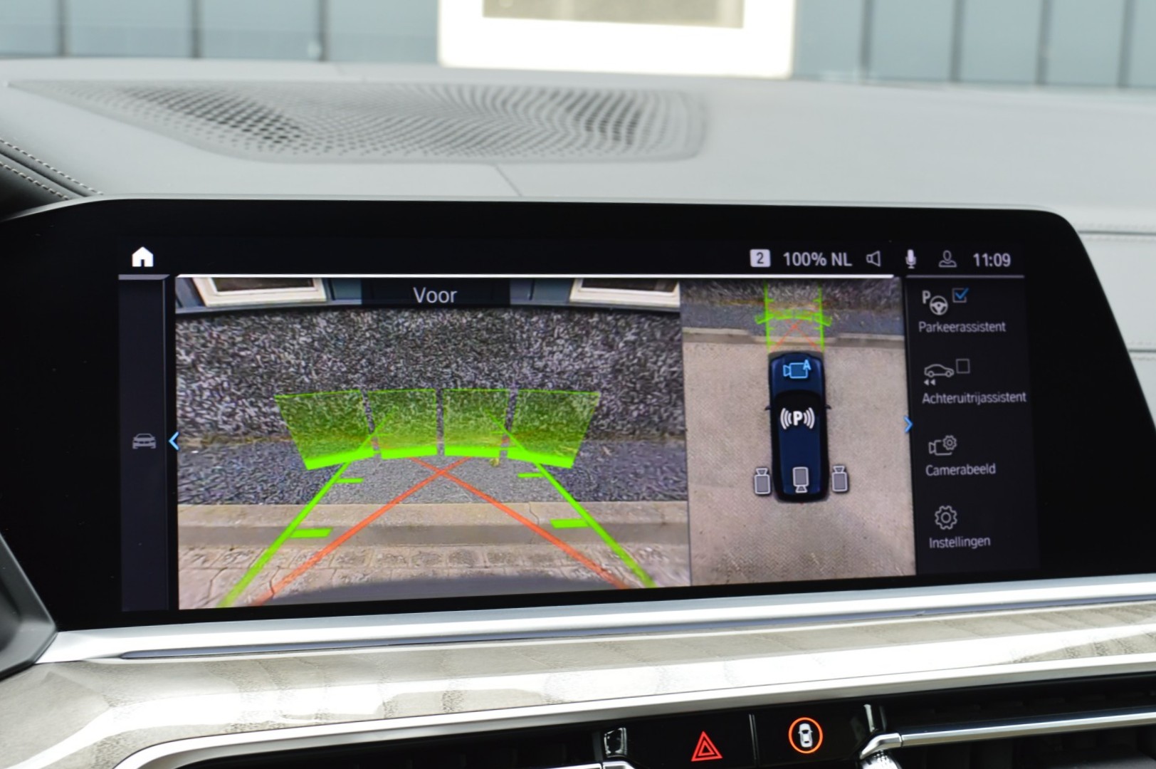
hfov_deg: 42.4
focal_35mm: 46
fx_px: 1492
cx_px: 578
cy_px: 384
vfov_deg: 28.9
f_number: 8
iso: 400
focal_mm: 31
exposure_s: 1/60
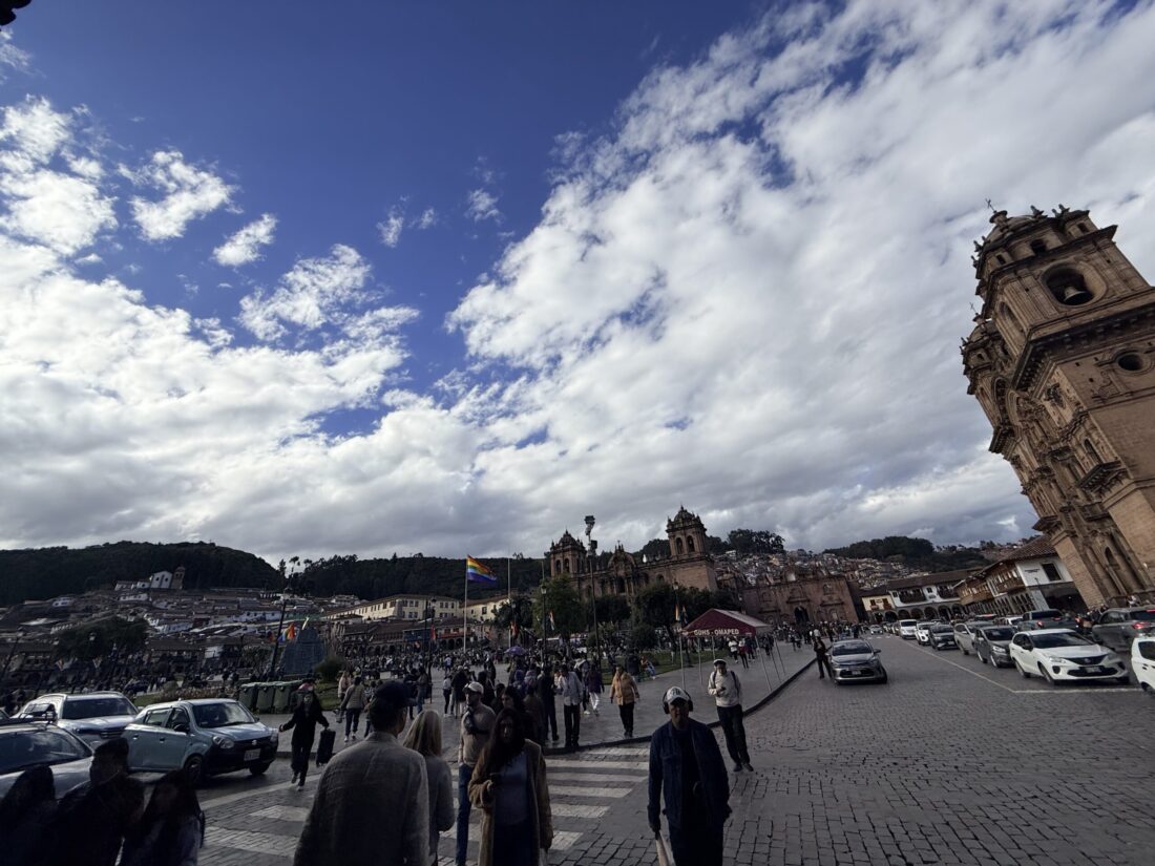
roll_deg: +4.6
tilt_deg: +26.7
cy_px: 433
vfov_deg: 85.7
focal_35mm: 14
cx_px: 578
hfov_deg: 102.1
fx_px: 467
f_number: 2.2
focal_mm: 2.22
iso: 50
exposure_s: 1/3663
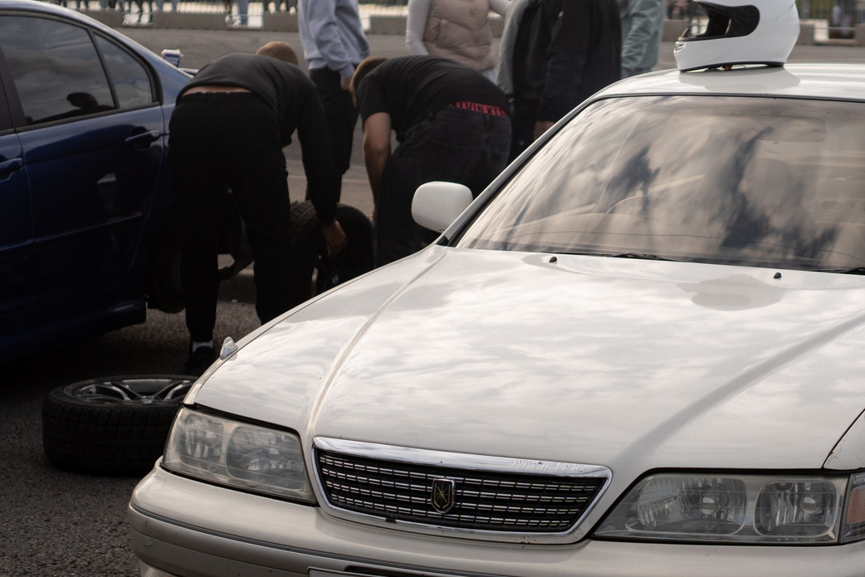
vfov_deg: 15.8
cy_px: 436
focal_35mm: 86
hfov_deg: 23.3
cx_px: 695
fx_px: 2067
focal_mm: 35
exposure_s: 1/3200
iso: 100
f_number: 2.2
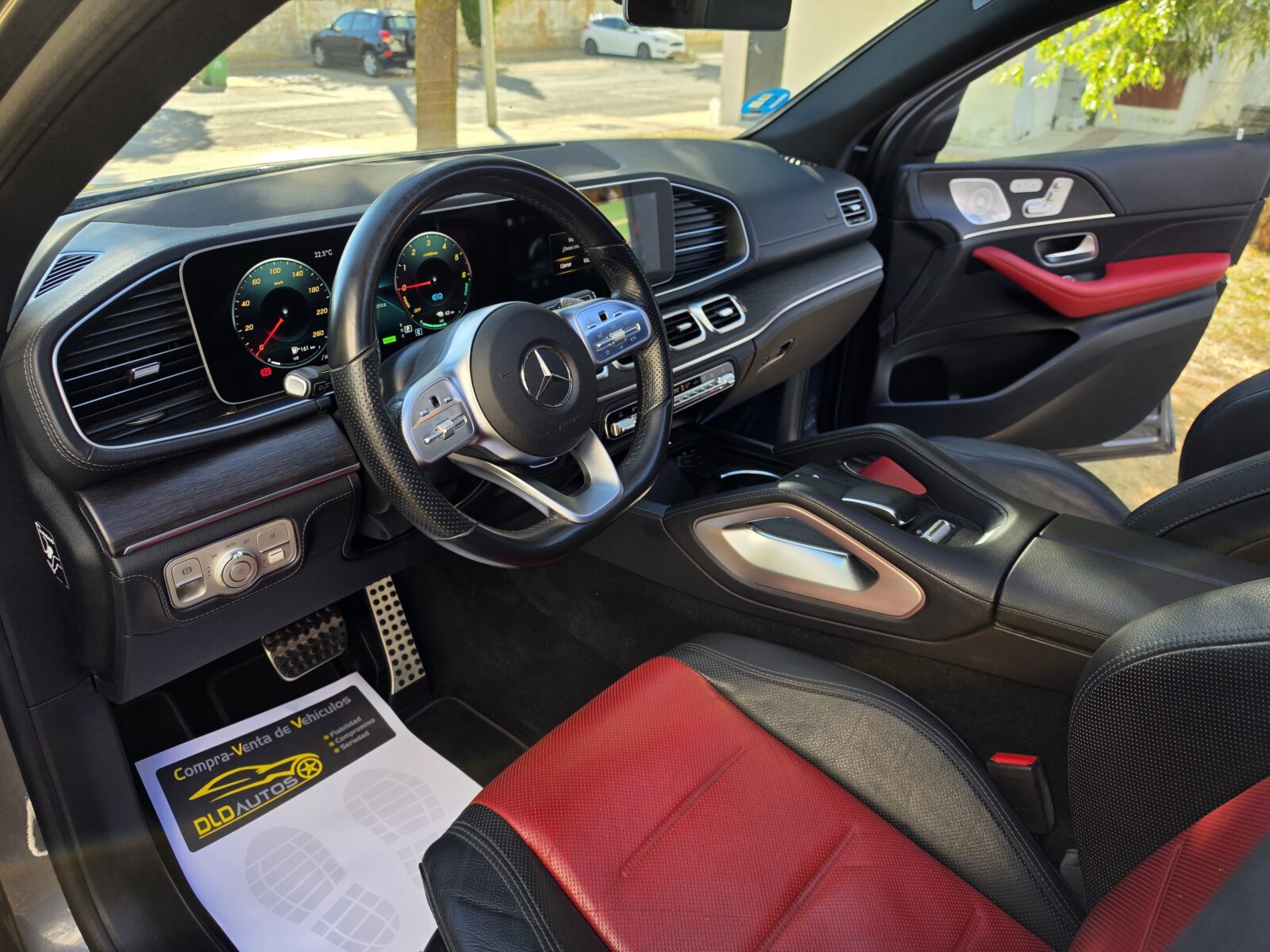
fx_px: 844
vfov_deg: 58.9
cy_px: 476
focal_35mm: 23
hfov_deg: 73.9
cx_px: 635
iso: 32
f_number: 1.4
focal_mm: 6.5
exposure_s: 1/359
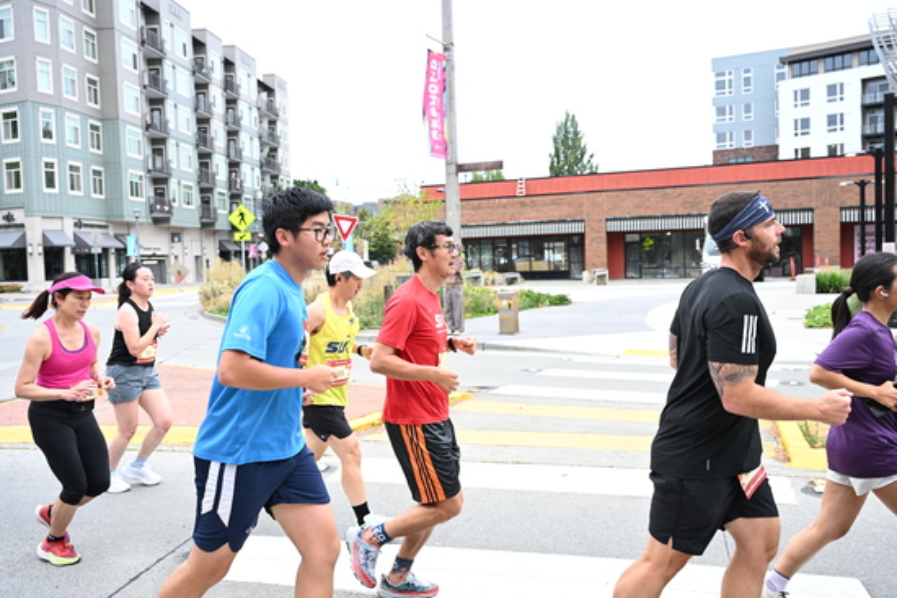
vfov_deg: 41.1
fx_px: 797
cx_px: 448
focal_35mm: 32
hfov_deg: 58.7
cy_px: 299
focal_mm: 32
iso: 2000
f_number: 4
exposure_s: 1/640
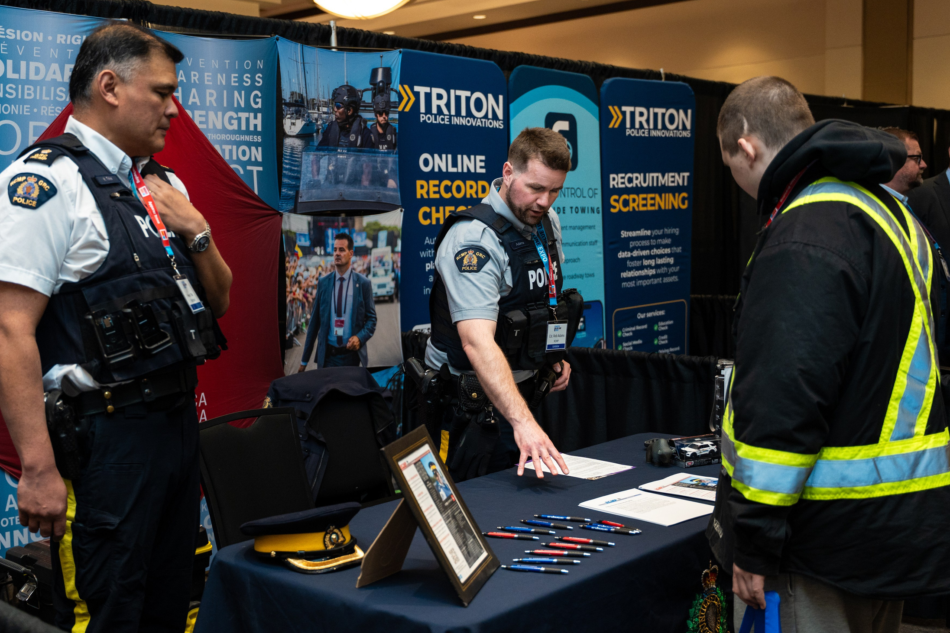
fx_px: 1161
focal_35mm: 44
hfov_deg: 44.4
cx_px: 418
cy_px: 326
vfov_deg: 30.5
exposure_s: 1/200
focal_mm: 35
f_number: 2.8
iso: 1250
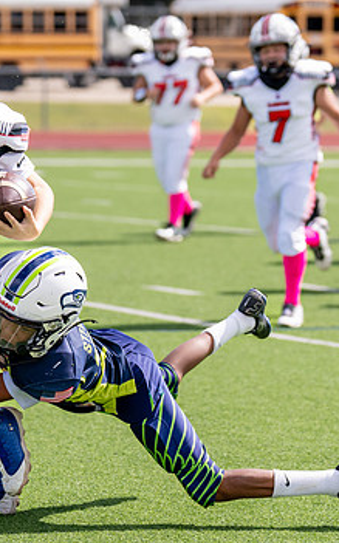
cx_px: -3
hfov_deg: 5.2
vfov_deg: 8.3
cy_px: 264
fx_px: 3759
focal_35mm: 254
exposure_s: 1/4000
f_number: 2.8
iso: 250
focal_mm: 92
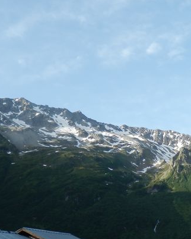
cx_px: 147
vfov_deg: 31.9
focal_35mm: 59
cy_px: 142
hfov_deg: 25.5
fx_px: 417
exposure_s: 1/320
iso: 80
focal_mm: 5
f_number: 3.2
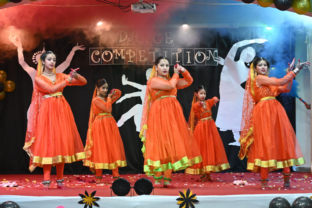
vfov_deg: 14.7
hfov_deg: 21.9
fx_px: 806
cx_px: 156
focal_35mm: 93
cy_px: 104
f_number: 4.8
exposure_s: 1/125
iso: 2500
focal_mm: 62
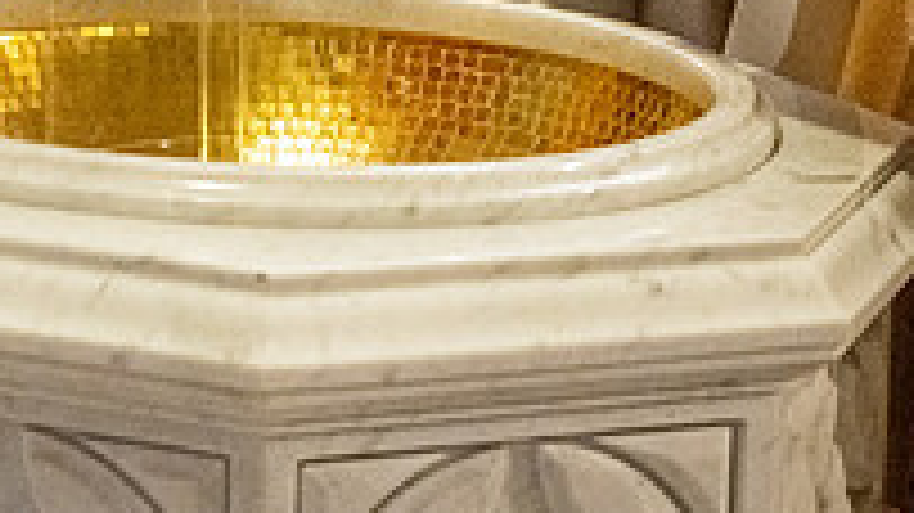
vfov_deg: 8.5
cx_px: 63
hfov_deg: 15.4
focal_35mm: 138
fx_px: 3343
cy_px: -313
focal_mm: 46
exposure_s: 1/60
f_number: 5.3
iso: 5000
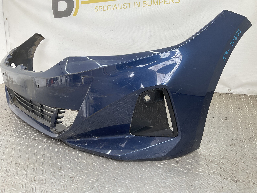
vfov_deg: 48.2
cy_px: 96
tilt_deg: -15.4
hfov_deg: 61.7
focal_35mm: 29
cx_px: 128
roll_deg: +1.2
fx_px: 215
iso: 16
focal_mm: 3
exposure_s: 1/100
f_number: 1.8
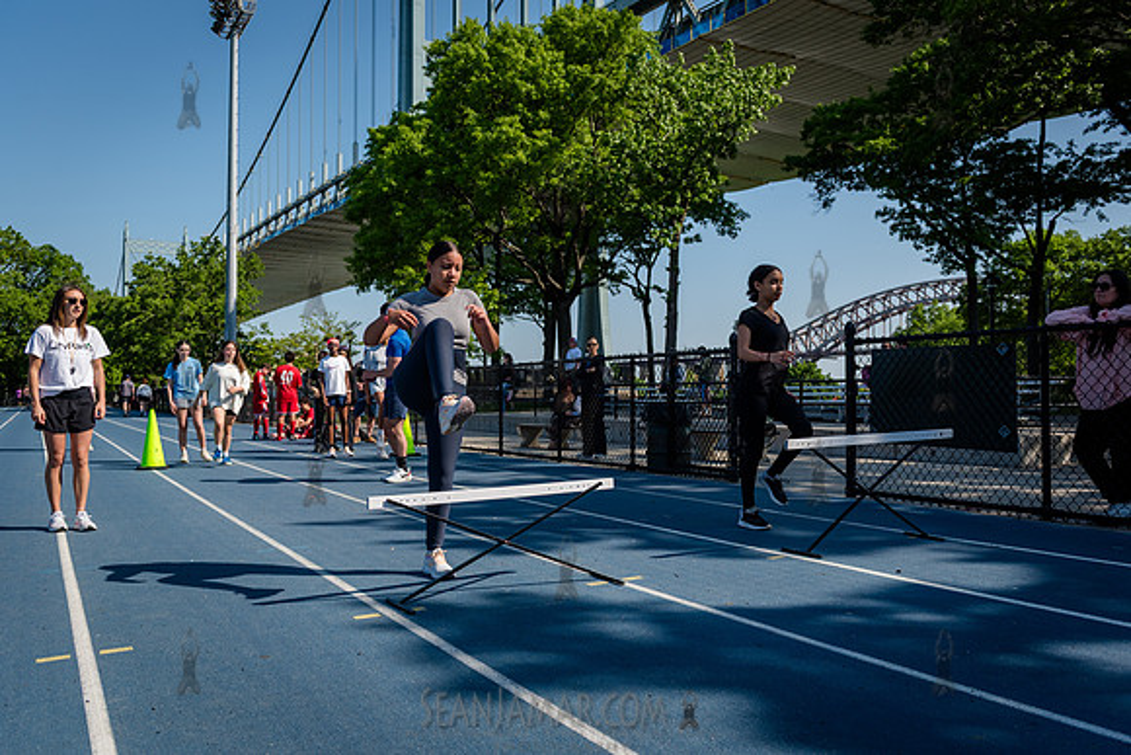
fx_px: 922
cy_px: 378
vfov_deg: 44.5
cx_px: 566
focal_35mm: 29
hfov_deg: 63.1
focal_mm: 29
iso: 400
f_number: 4.5
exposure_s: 1/2500
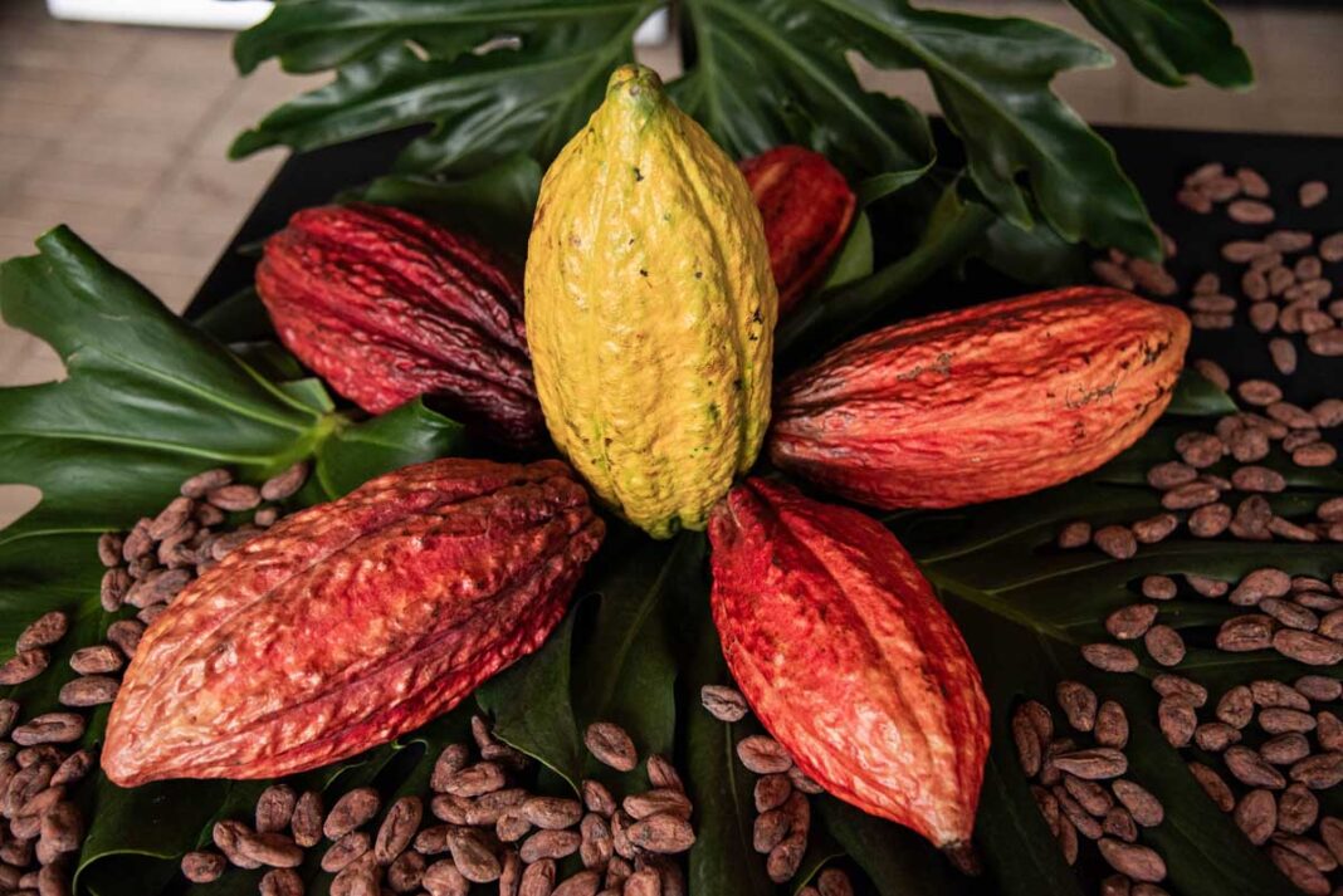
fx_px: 1642
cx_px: 672
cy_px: 448
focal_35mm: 44
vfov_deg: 30.5
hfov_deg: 44.5
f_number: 4
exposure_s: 1/1250
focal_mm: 44
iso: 2500
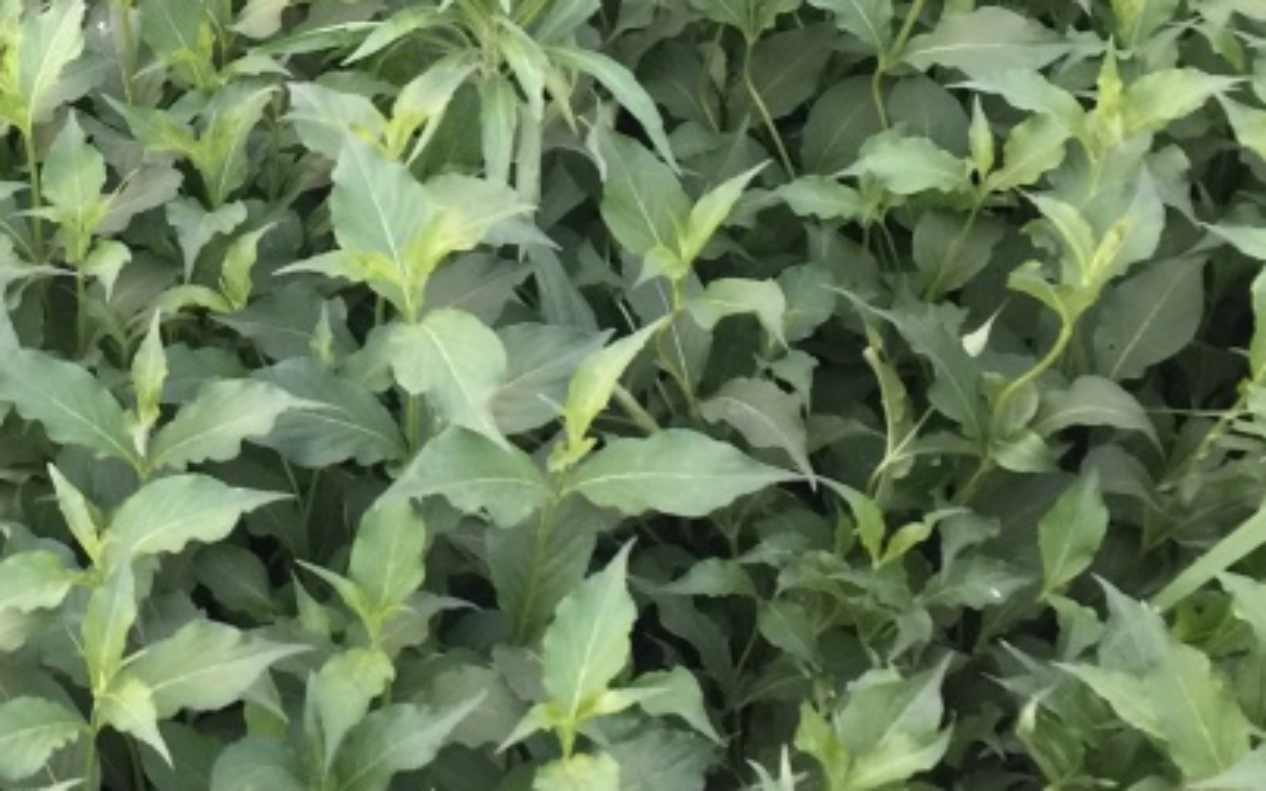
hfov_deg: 24.8
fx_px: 2794
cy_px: 33
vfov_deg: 15.9
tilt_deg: -32.1
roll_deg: +1.7
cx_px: 150
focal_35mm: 81
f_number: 2.2
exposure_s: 1/17
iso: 50
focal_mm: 4.15
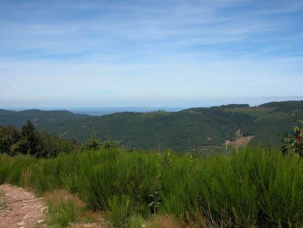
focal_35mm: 35
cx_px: 152
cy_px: 114
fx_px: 306
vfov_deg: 40.7
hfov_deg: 52.6
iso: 100
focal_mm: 8.9
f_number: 7.1
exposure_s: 1/304
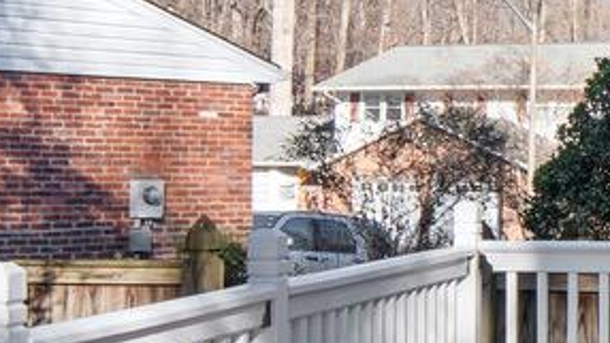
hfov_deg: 18.3
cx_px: 892
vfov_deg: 11.3
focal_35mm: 105
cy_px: 425
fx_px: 1699
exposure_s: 1/200
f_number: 9
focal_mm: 14
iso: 200
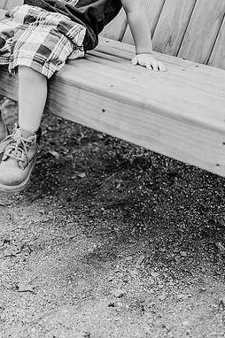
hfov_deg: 17.7
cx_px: 33
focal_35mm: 76
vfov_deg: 26.7
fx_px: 714
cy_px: 169
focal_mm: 50
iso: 200
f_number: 2.2
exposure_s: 1/640
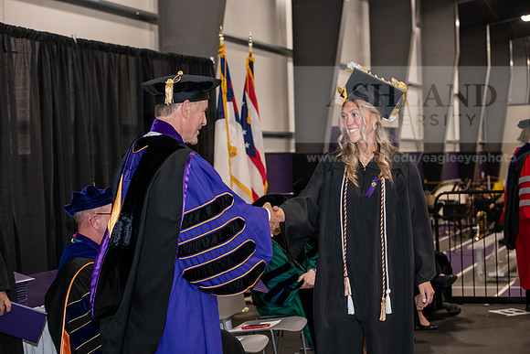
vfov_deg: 19.5
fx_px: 1031
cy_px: 177
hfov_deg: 28.8
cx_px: 265
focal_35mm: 70
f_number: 5
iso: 2500
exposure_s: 1/200
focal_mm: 70
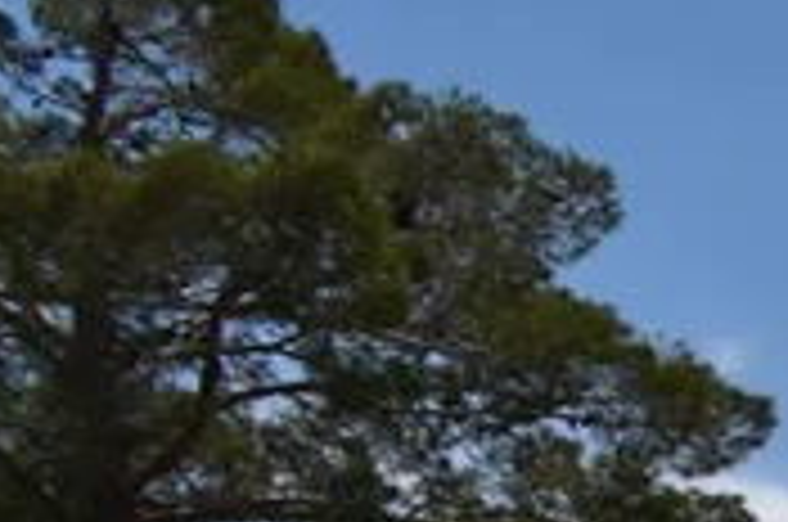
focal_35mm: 88
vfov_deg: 12.9
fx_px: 1923
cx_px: 2188
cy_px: 1136
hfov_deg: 12.6
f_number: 11
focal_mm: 10
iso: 200
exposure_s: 1/500
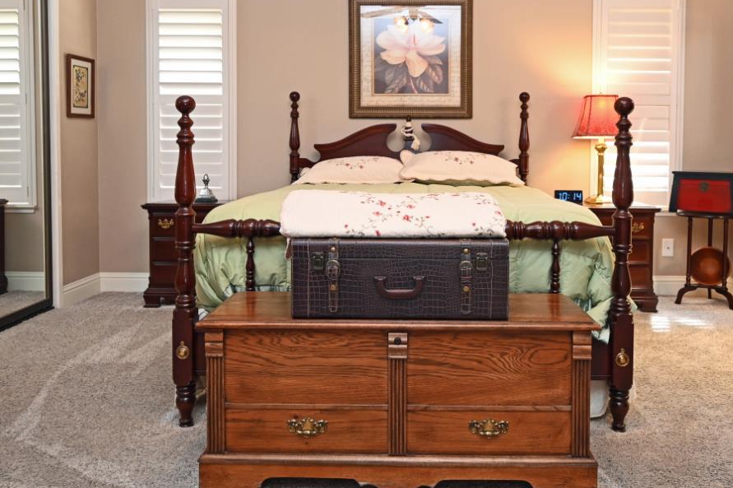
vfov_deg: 39.8
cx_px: 406
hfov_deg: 57.3
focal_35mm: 33
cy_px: 179
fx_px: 668
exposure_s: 1/60
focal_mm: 19.5
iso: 1600
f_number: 4
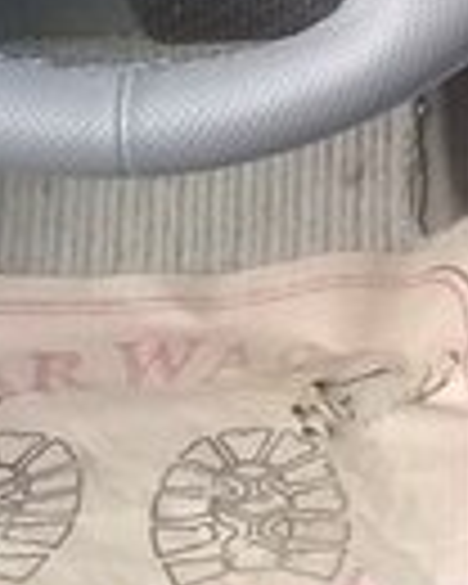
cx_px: 878
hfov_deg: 9.5
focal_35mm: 154
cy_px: -398
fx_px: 2666
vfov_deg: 11.7
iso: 50
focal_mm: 3.3
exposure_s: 1/117
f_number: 2.2
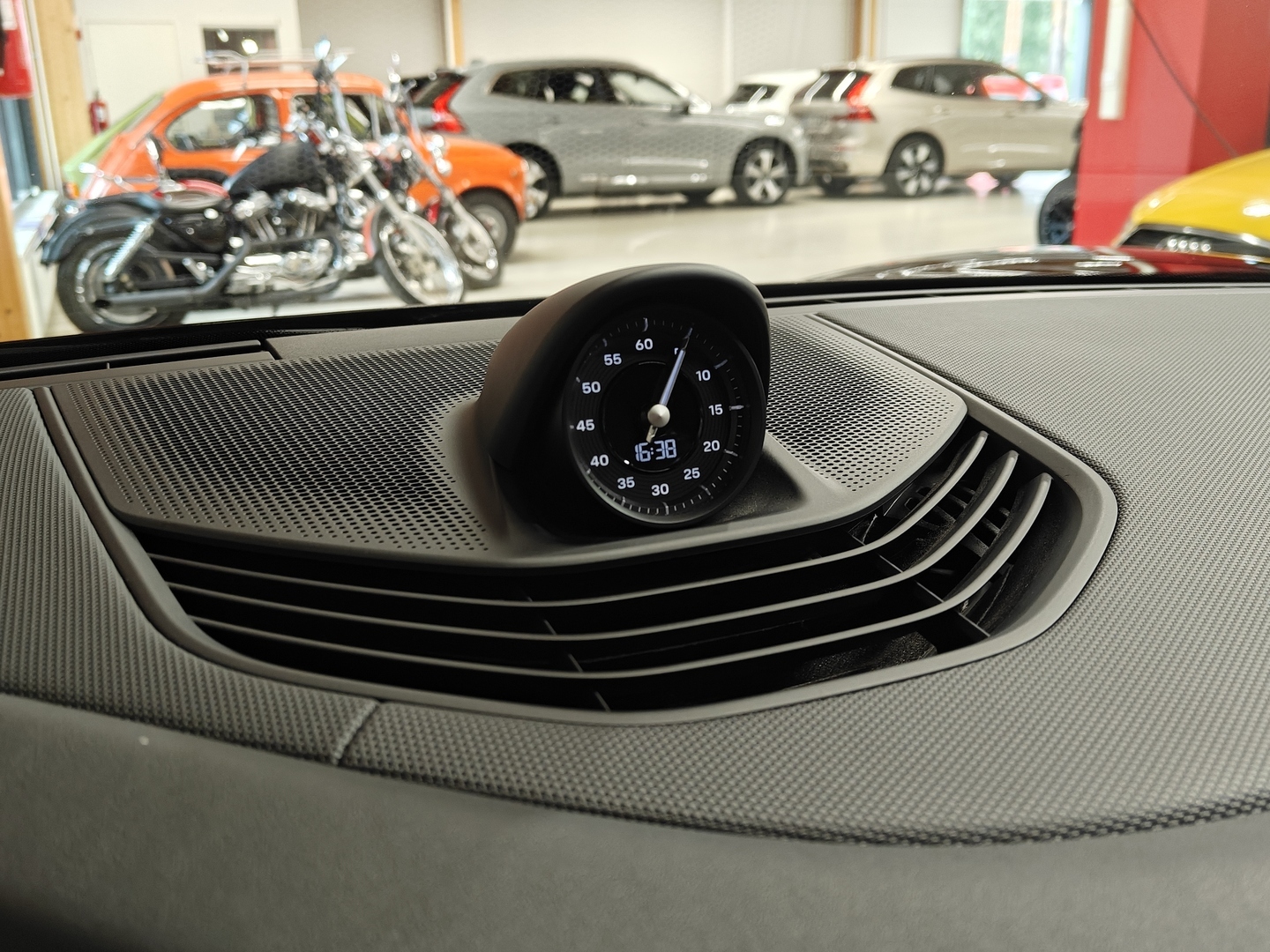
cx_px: 635
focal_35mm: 31
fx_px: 1137
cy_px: 476
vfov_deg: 45.4
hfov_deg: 58.4
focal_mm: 5.59
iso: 125
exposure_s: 1/50
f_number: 1.8
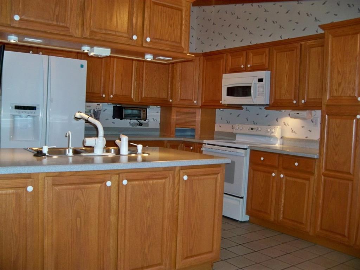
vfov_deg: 40.7
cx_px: 180
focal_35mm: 35
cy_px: 135
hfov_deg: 52.6
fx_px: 364
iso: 200
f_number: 3.5
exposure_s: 1/30
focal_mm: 6.2
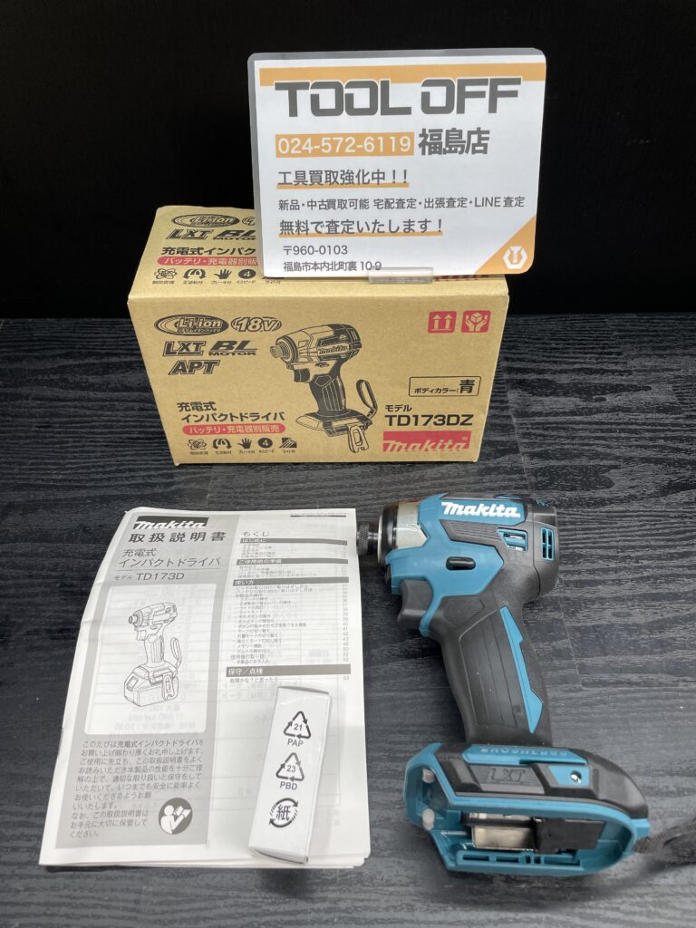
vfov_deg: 67.3
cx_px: 348
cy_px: 464
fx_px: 697
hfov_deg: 53.1
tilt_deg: -47.1
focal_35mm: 26
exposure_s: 1/100
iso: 80
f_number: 1.6
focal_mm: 4.2
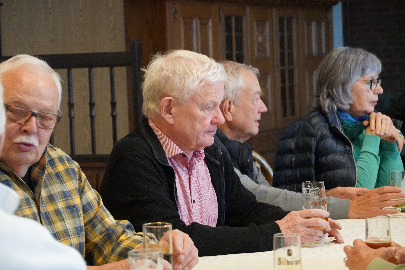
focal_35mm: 118
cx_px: 202
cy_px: 135
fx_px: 1333
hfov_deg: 17.3
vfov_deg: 11.6
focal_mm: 79
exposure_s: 1/80
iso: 6400
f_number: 5.6
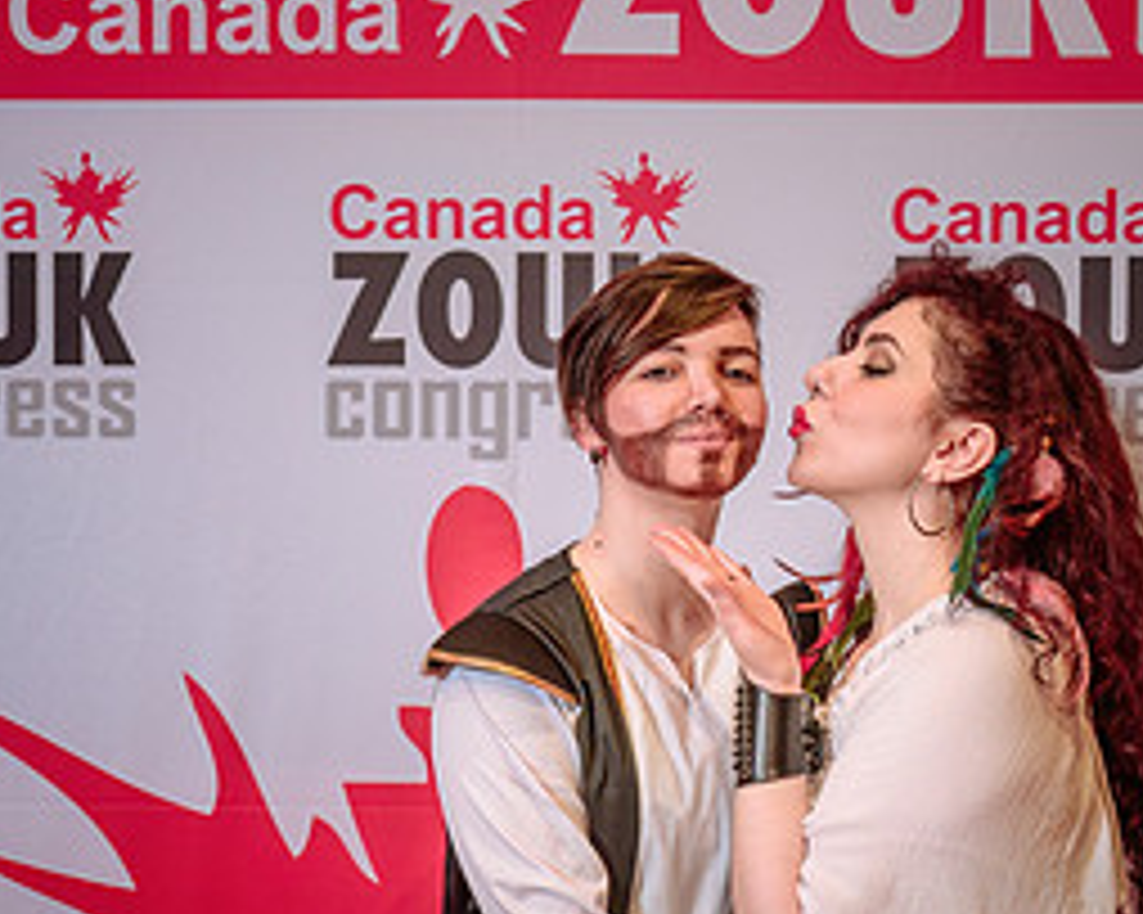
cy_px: 615
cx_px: 472
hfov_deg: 25.4
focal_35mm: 75
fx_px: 2536
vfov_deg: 20.3
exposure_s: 1/125
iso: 320
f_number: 4.5
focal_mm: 35
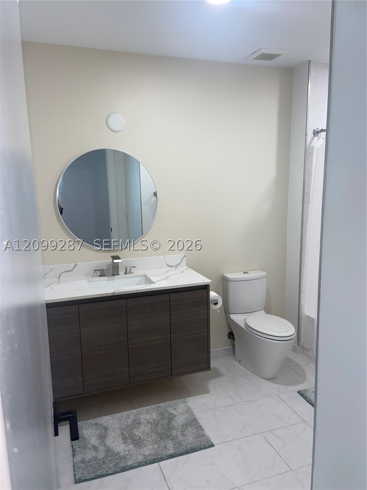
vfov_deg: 67.3
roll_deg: +1.3
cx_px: 184
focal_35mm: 26
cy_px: 245
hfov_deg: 53.1
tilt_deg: -9.4
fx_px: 368
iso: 32
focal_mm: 4.25
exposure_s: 1/46
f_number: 1.8
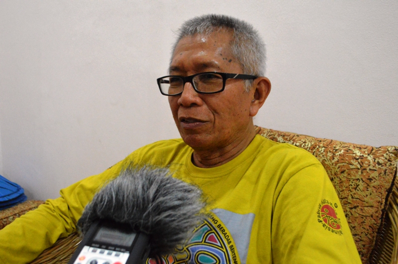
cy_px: 132
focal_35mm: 36
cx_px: 199
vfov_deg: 36.8
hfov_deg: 53.2
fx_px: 398
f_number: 4
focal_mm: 24
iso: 6400
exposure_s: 1/60
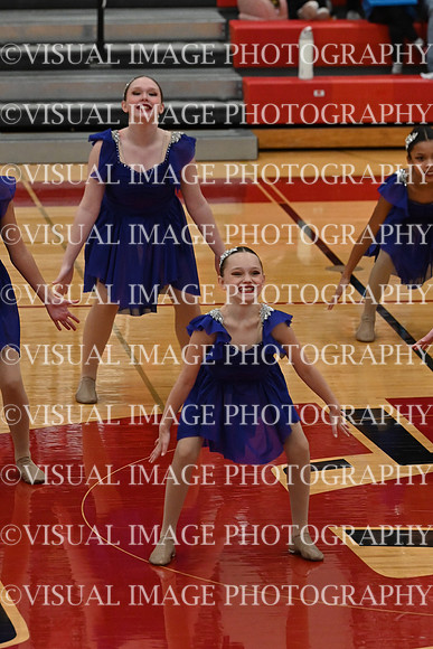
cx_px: 216
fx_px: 4868
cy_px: 324
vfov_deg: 7.6
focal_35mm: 270
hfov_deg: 5.1
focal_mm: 180
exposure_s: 1/400
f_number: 4
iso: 5000
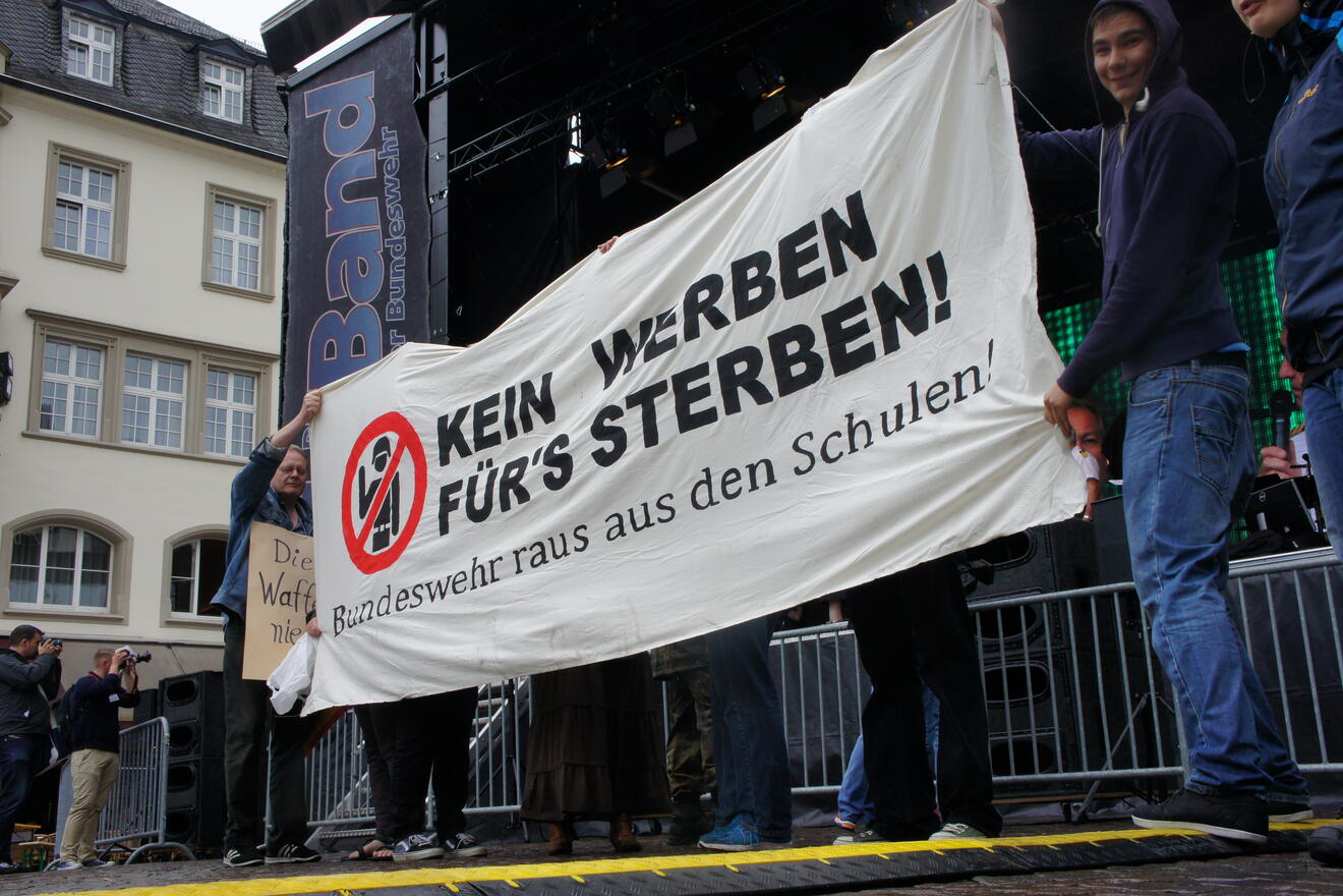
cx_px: 672
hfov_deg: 51.3
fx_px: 1399
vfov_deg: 35.5
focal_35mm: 38
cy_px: 448
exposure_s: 1/160
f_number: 11
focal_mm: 25
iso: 500
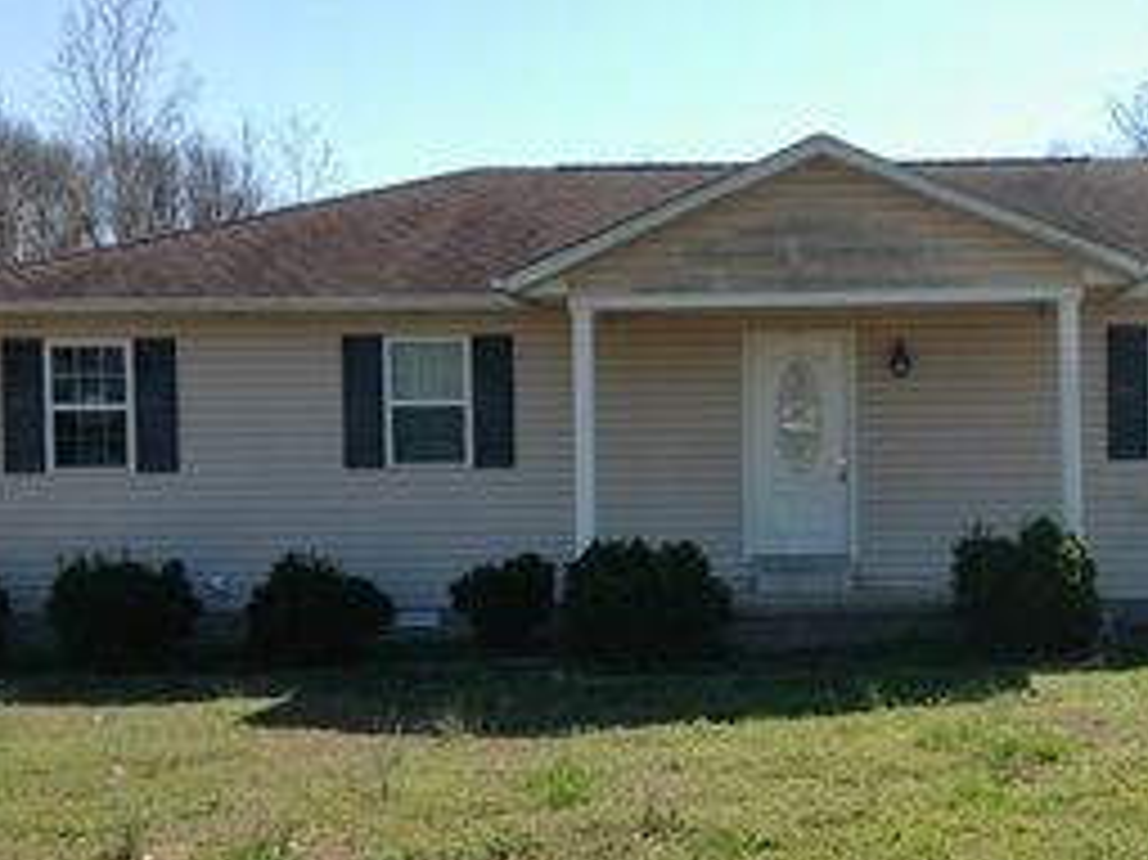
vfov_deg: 28.5
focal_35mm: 51
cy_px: 516
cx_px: 819
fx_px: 1691
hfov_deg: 36.9
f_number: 2
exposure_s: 1/788
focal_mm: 3
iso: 100
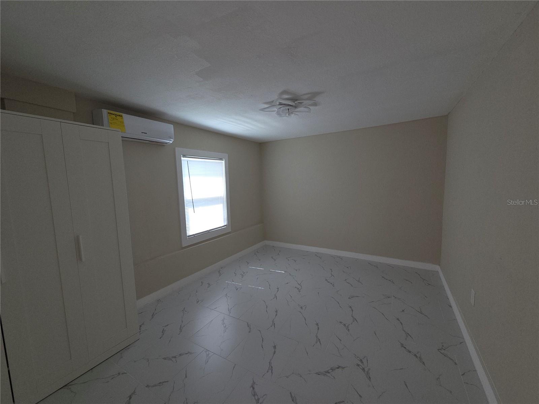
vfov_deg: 89.9
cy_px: 202
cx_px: 270
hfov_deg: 106.2
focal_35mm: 13
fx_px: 202
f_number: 2.2
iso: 50
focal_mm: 2.2
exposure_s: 1/133
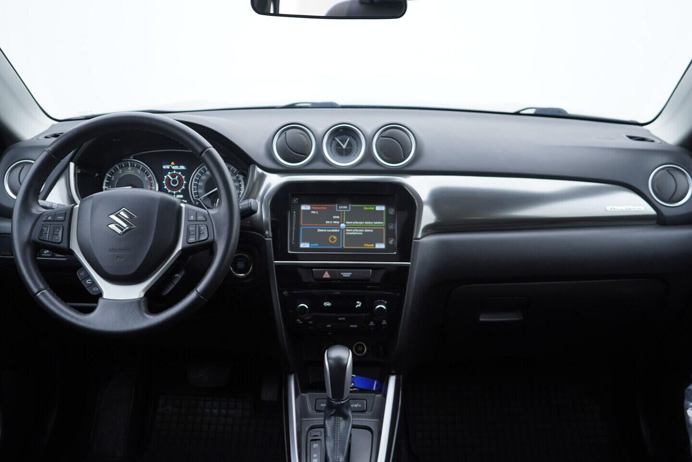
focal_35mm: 36
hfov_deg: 53.1
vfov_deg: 36.9
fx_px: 692
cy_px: 231
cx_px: 346
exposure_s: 1/40
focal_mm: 24
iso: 125
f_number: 2.8
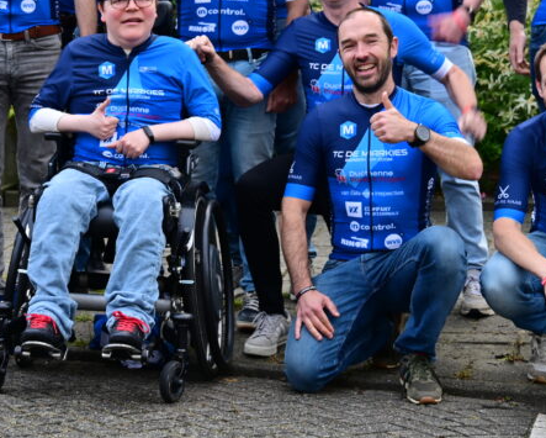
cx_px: 228
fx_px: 2312
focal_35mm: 143
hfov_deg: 13.5
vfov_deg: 10.8
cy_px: 70
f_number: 6
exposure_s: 1/60
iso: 250
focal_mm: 66
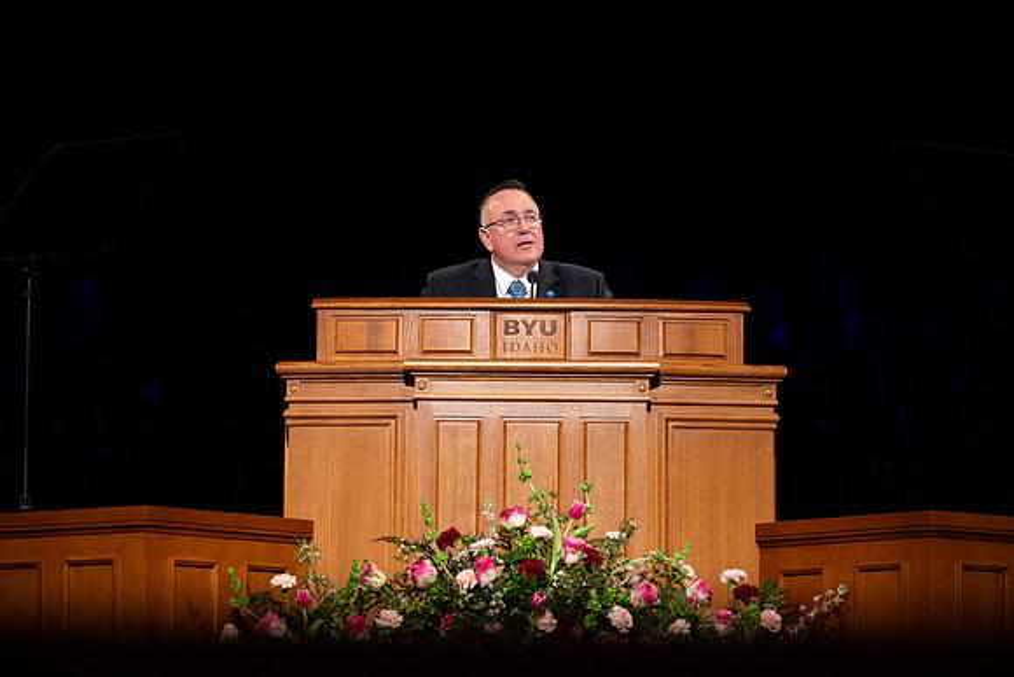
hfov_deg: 13.3
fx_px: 4339
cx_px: 519
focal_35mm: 154
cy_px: 295
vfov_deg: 8.9
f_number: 3.2
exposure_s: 1/250
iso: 1250
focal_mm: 125
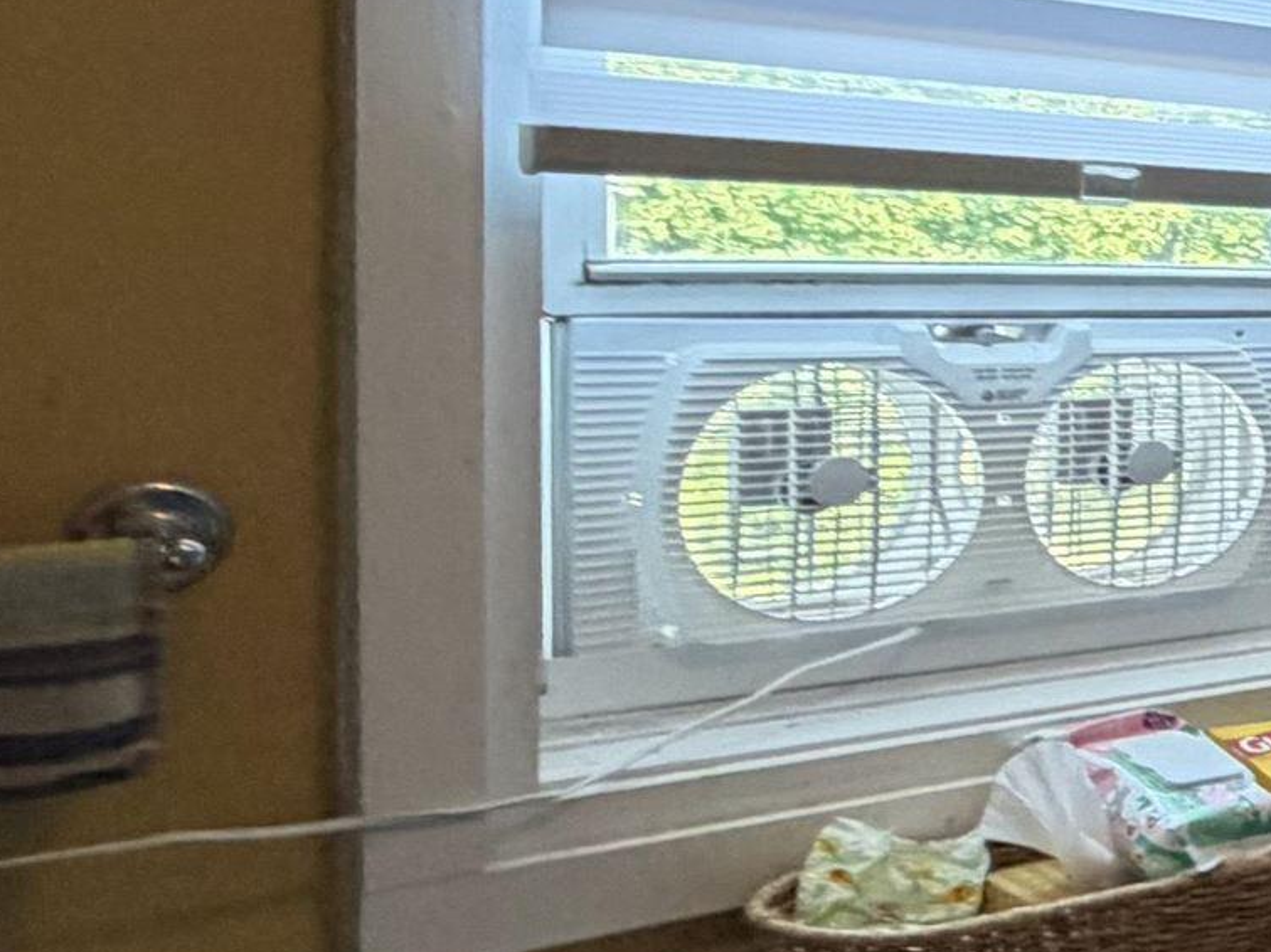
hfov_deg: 20.5
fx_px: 2093
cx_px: 2412
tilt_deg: -4.3
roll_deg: -6.3
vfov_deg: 25.6
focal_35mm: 57
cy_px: 410
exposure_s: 1/60.2
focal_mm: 2.22
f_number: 2.2
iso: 320
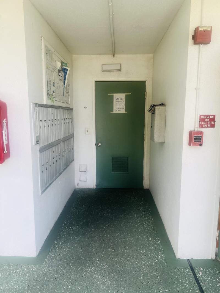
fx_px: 220
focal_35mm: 26
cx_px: 110
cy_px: 146
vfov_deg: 67.3
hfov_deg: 53.1
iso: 50
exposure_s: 1/486
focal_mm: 5.7
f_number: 1.5
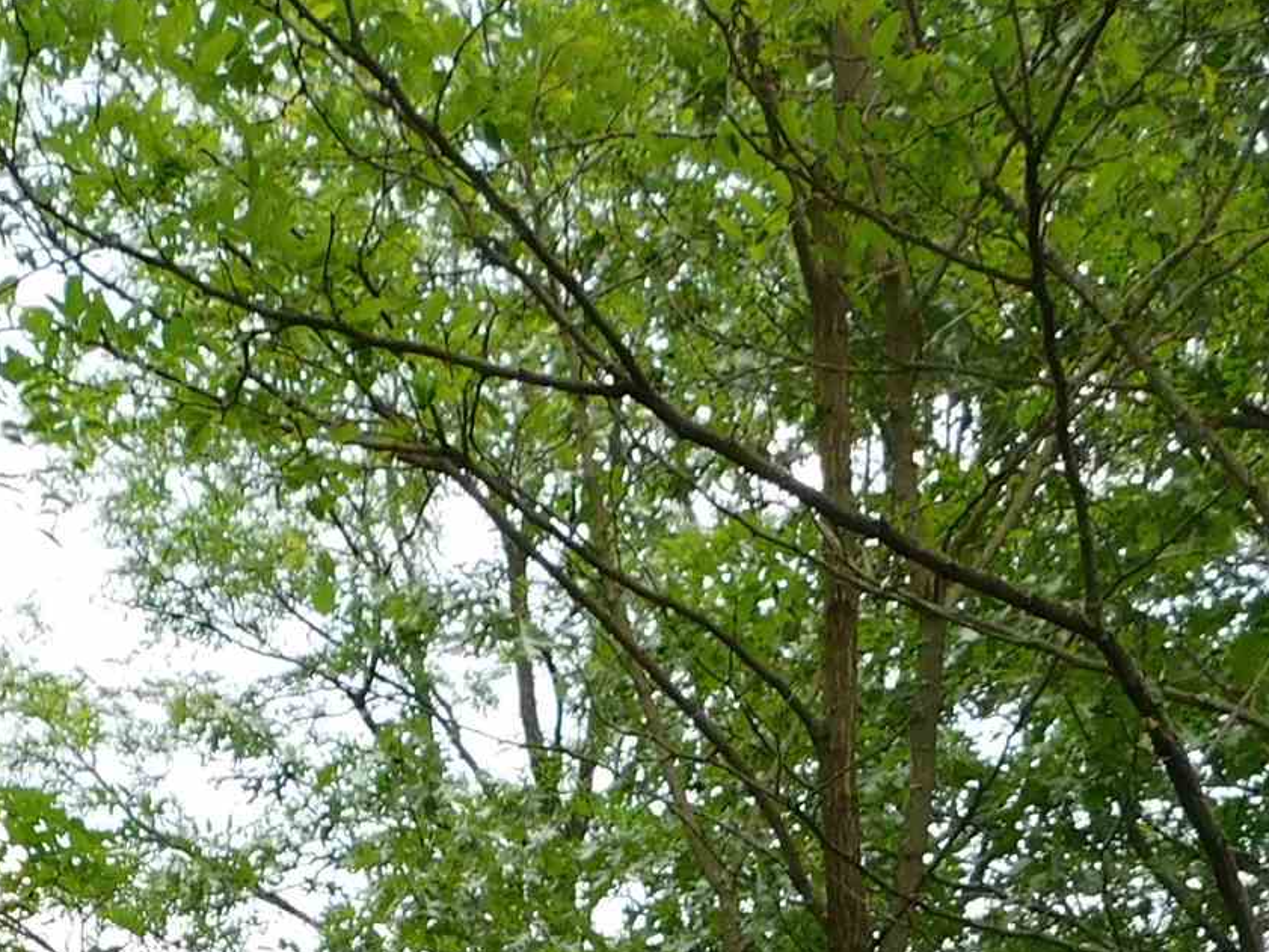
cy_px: 1732
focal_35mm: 84
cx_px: 234
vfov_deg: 15.1
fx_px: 3080
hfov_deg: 22.9
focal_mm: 4
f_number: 3
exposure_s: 1/500
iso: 125
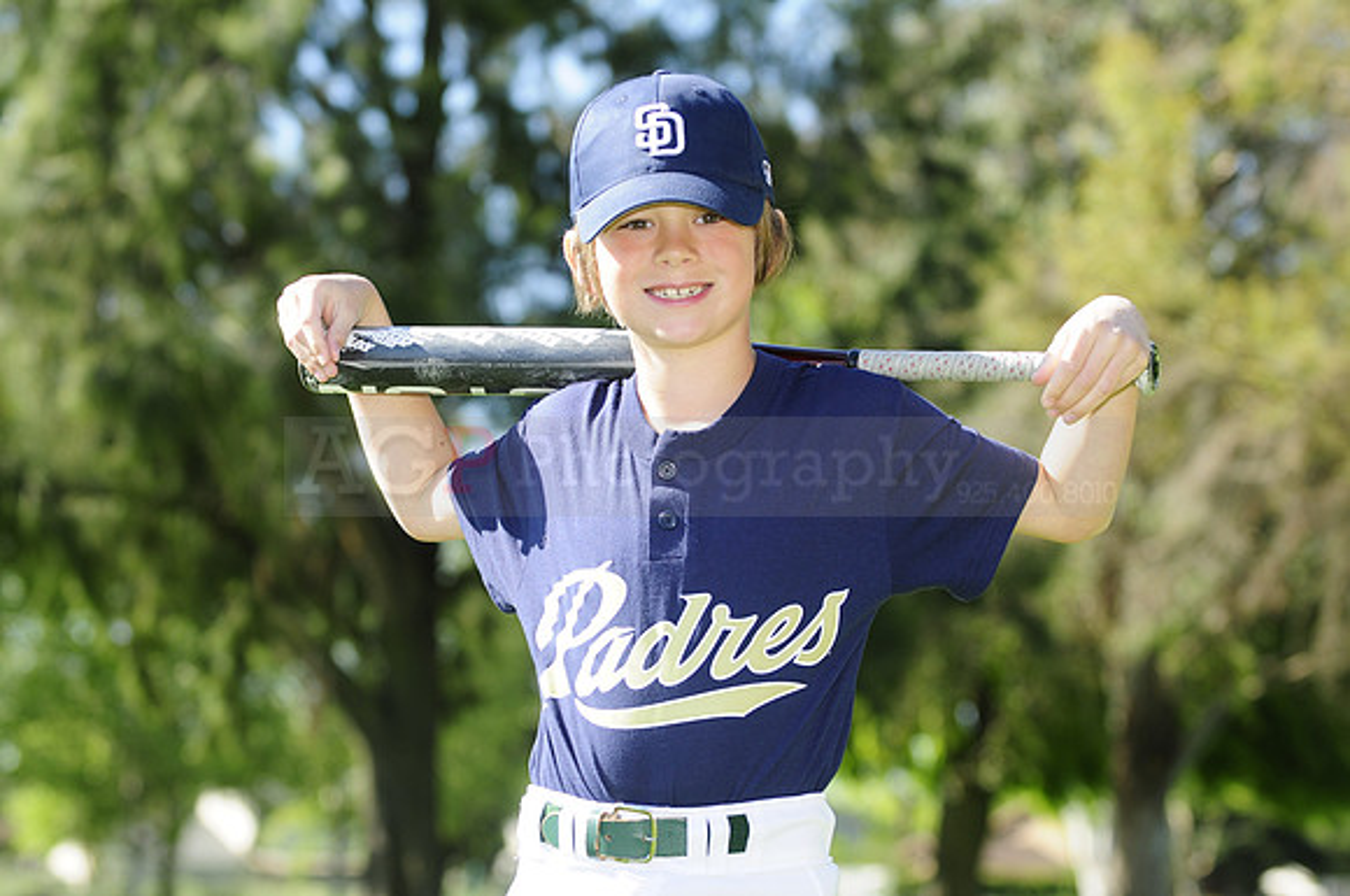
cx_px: 675
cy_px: 448
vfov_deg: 11.4
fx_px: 4494
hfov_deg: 17.1
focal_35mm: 120
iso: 200
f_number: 4.5
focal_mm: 80
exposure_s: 1/500
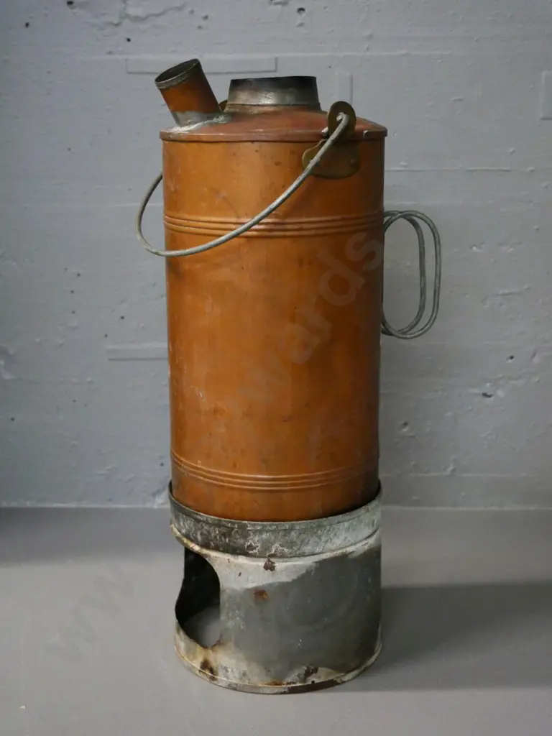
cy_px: 368
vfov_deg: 42.9
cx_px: 276
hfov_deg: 32.9
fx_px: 936
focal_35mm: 44
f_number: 4.2
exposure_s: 1/200
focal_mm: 22
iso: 3200
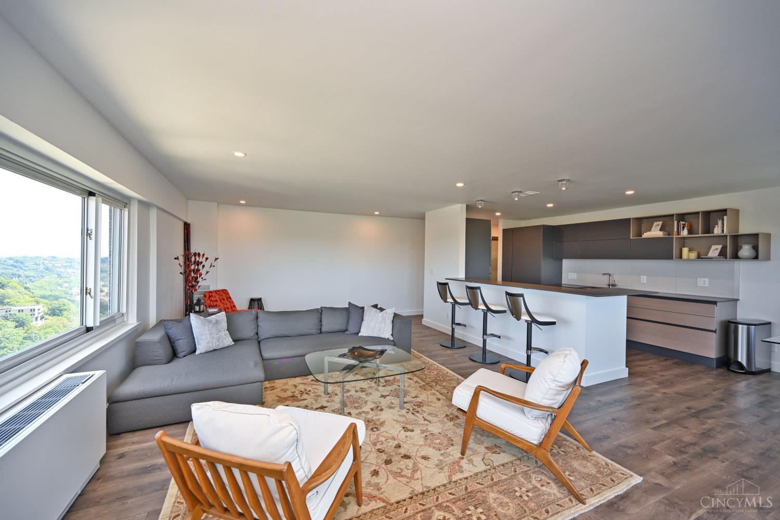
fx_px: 303
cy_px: 260
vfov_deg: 81.2
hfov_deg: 104.3
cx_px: 390
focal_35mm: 14
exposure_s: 1/80
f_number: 5
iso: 200
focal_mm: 14
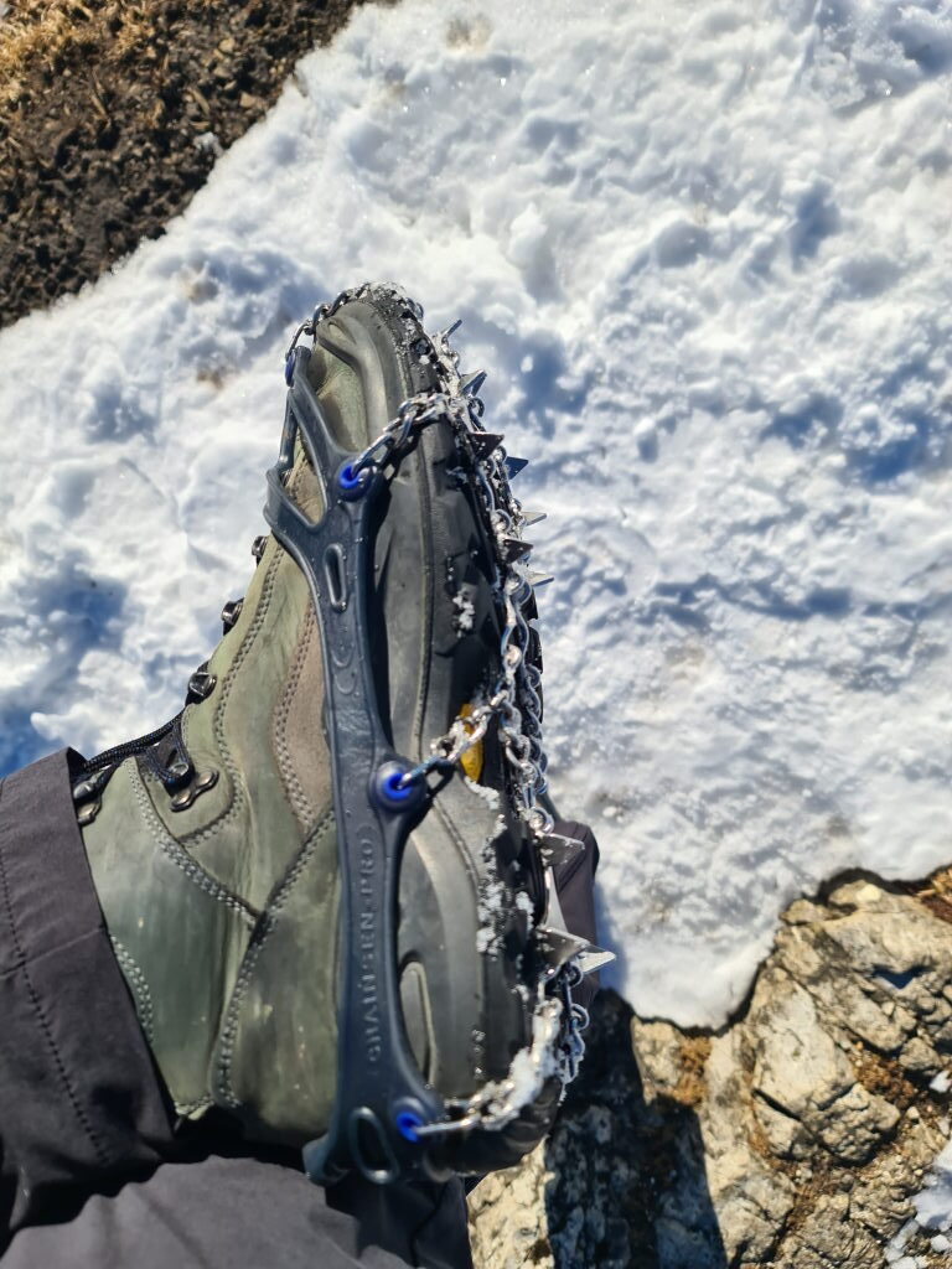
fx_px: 917
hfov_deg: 54.9
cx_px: 476
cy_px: 634
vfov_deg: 69.4
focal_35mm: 25
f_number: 1.8
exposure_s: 1/1108
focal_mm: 7
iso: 50
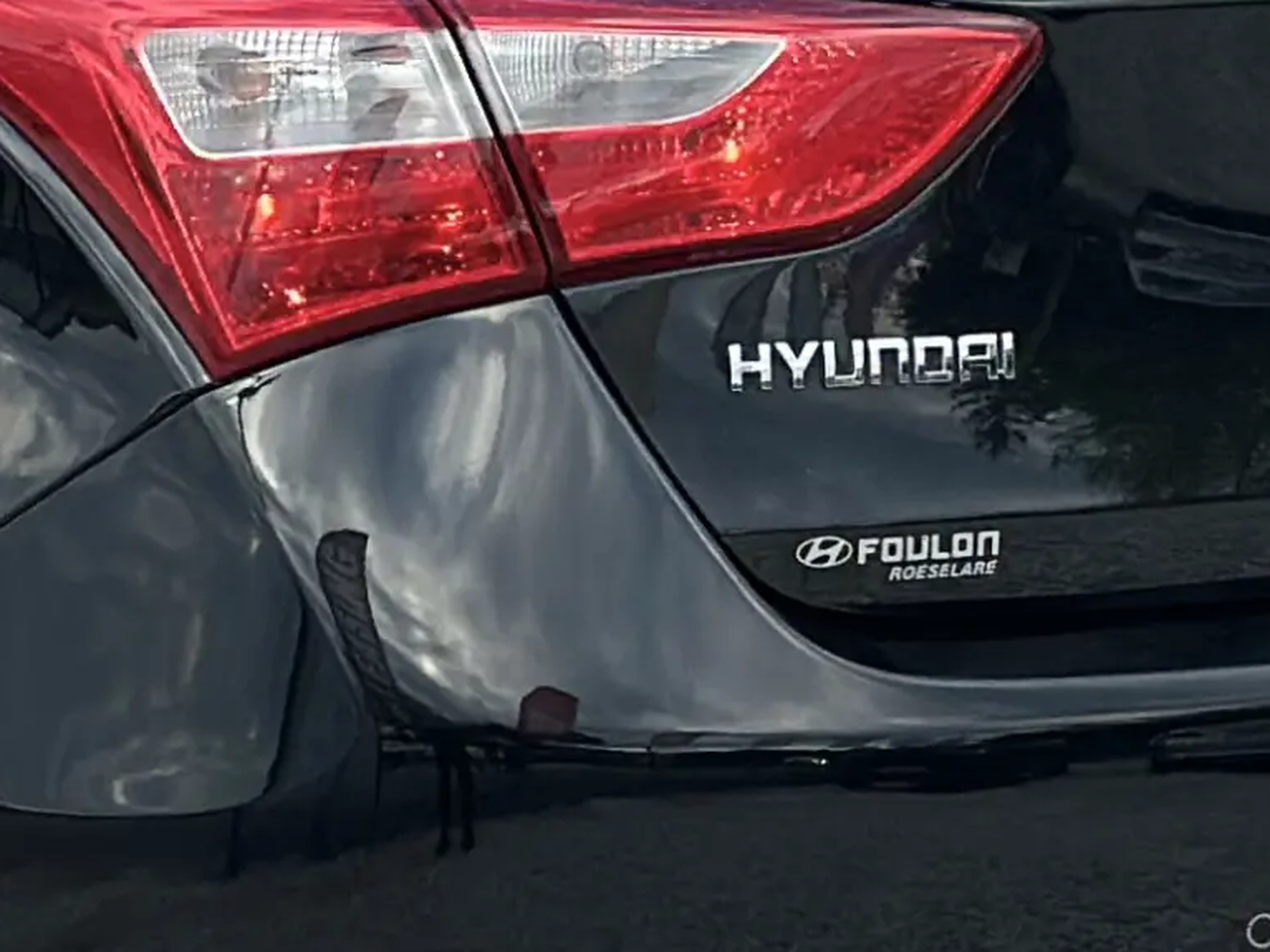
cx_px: 336
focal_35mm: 238
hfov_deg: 8.3
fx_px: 8730
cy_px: 225
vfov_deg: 6.2
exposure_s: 1/1019
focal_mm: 6.86
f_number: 1.78
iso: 80
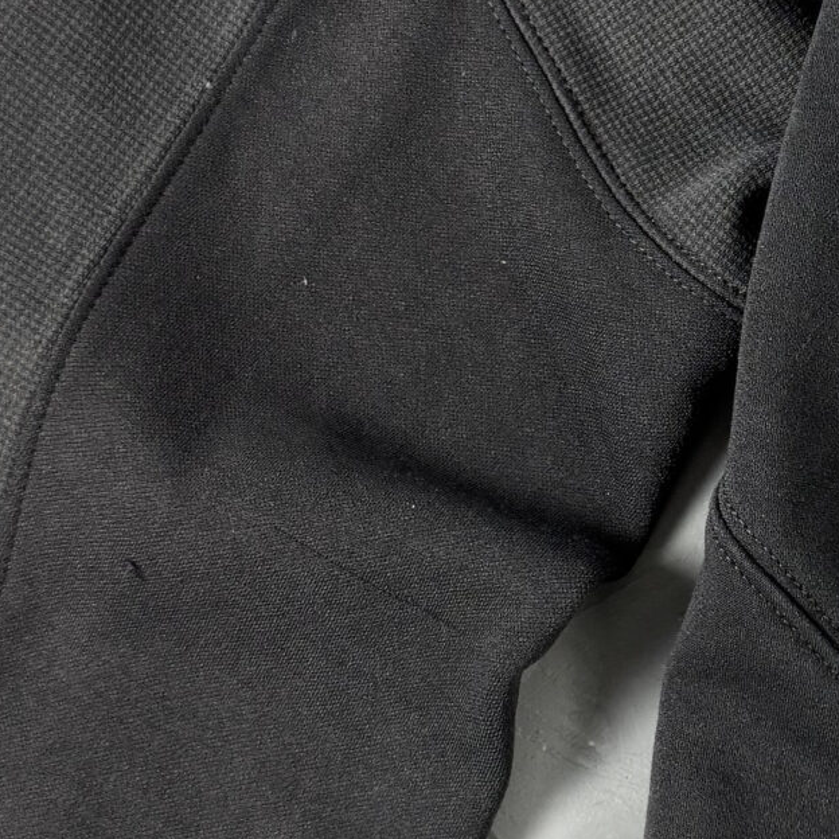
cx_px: 778
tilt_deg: -83.7
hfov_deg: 19.5
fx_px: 2386
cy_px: 307
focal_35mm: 87
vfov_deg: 19.9
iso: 200
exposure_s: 1/60
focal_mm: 6.76
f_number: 1.78
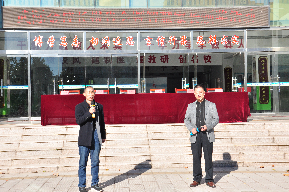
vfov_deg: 25.7
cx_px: 144
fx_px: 421
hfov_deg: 37.9
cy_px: 96
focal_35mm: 52
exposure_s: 1/640
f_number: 13
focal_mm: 35
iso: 500
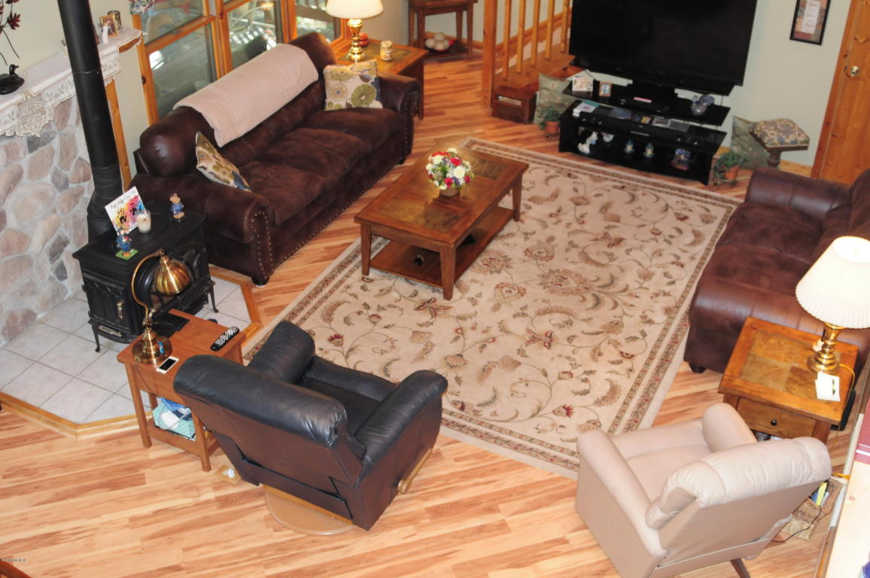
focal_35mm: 42
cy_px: 289
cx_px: 435
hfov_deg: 46.4
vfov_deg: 31.8
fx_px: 1014
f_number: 5
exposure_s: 1/60
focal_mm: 28
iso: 900
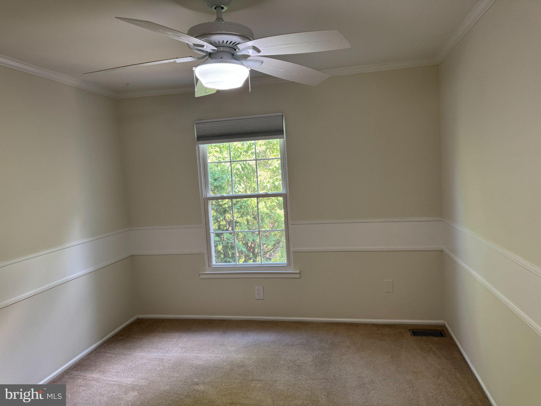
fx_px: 375
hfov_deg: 71.6
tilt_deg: -5.5
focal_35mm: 24
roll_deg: +4.2
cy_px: 203
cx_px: 270
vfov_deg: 56.8
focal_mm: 6.76
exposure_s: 1/60
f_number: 1.78
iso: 125
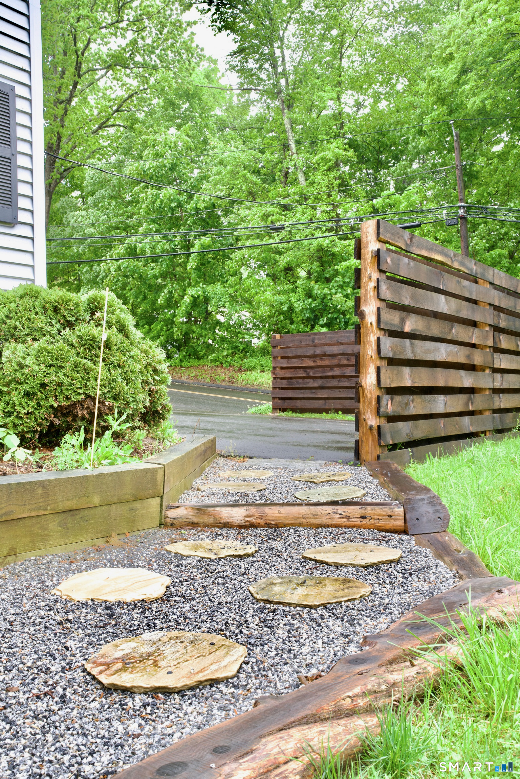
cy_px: 390
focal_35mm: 35
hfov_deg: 37.9
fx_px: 758
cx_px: 260
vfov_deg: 54.4
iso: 200
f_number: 13
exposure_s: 1/25
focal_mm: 35
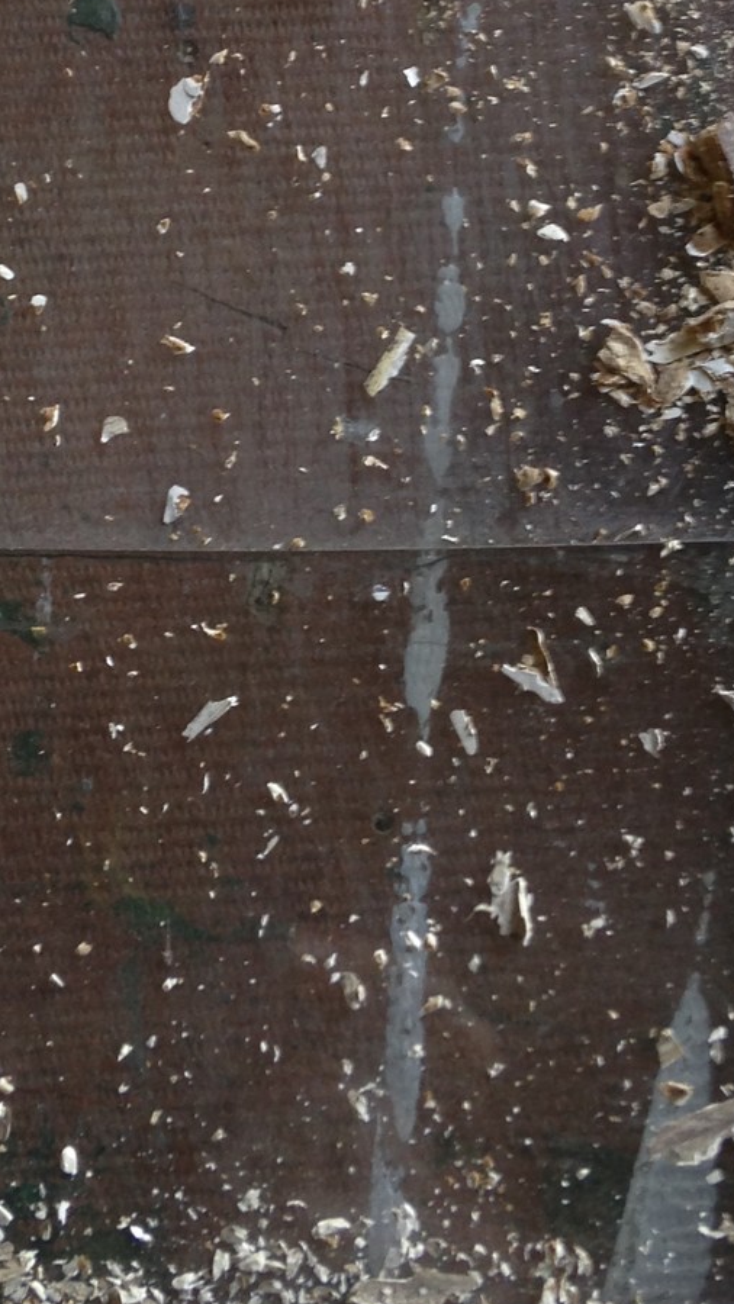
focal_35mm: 80
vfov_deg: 25.9
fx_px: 2767
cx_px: 181
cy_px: 197
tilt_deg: -76.8
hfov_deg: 15.0
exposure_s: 1/20
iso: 50
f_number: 2.4
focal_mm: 4.12
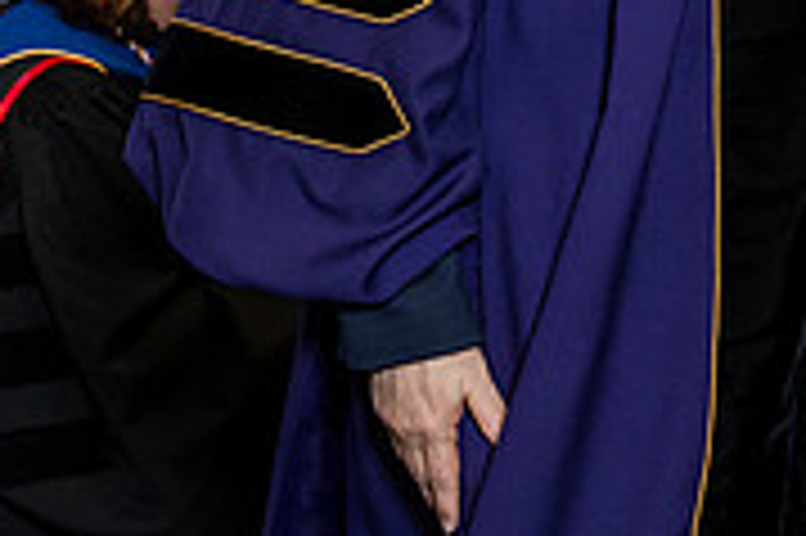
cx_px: 815
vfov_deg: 6.0
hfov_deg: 9.0
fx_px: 5078
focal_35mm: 227
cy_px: -187
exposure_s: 1/200
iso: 1250
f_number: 5
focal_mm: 70
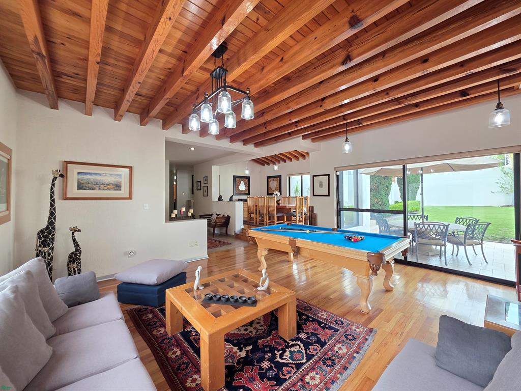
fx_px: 196
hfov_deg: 106.2
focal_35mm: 13
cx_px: 260
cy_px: 196
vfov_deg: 89.9
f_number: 1.9
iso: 200
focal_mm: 2.2
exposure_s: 1/120
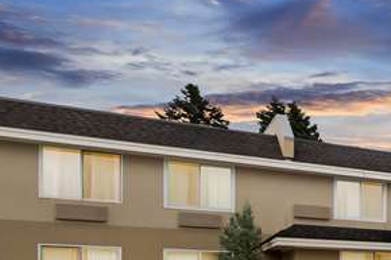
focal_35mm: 53
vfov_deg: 25.1
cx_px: 574
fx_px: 575
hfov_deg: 27.3
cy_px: 205
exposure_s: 1/500
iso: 400
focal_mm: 10
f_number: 8
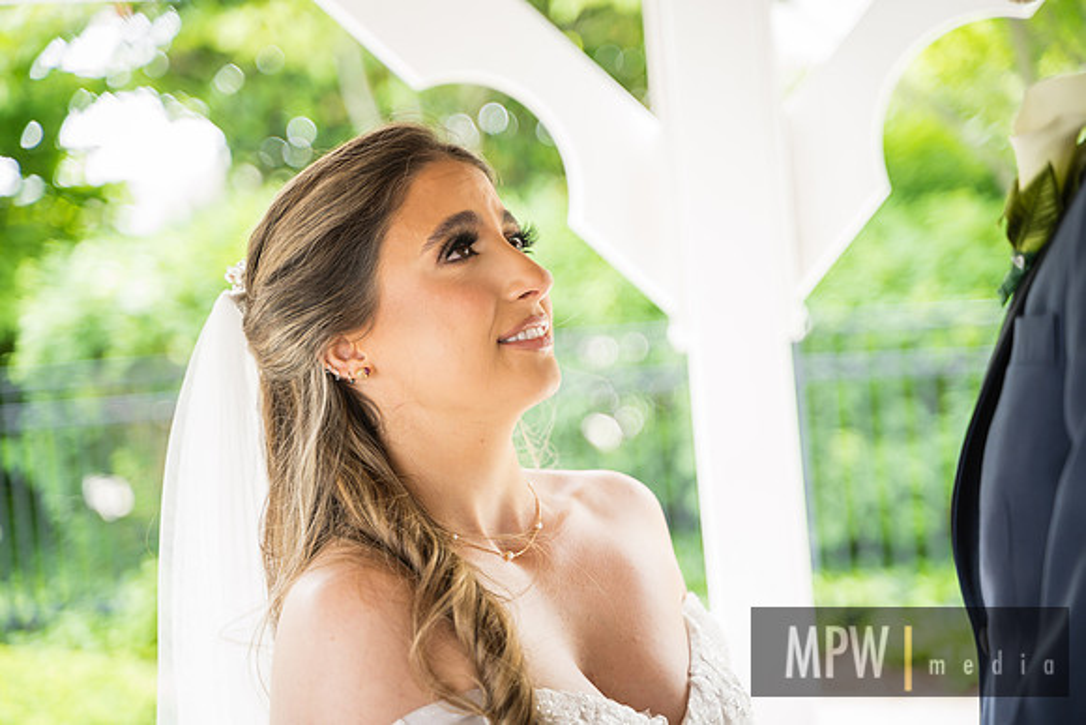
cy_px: 362
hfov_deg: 27.0
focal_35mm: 75
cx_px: 543
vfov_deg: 18.2
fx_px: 2263
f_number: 2.8
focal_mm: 75
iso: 125
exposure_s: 1/80
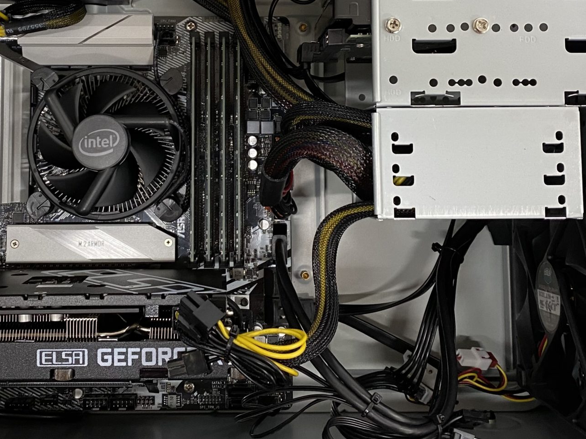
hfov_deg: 36.7
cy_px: 95
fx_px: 880
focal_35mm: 52
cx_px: 233
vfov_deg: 27.5
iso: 125
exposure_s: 1/74
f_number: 1.8
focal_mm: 4.25
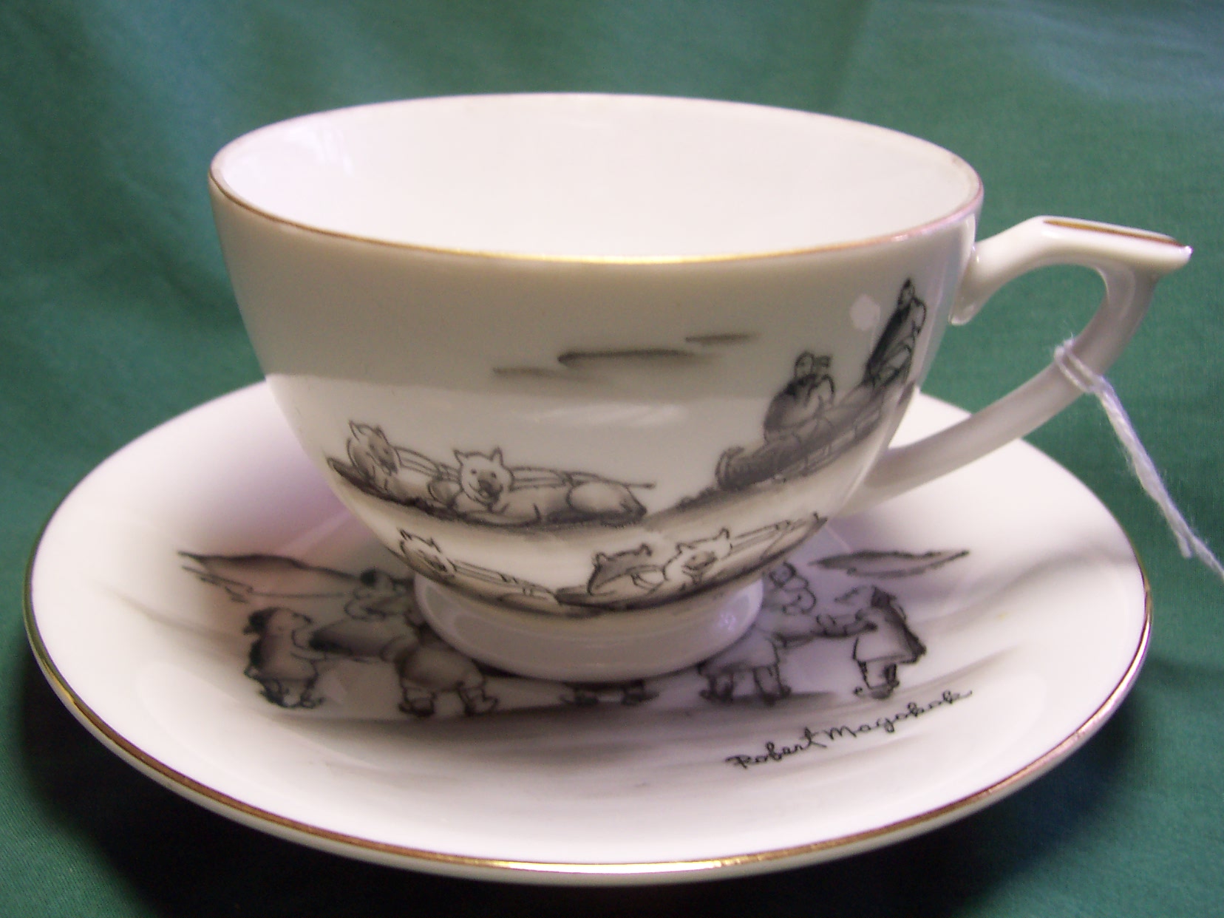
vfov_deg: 38.7
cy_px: 459
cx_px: 612
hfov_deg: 50.1
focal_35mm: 37
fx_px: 1308
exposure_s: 1/30
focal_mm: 5.6
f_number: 2.8
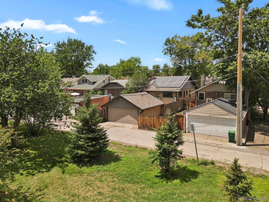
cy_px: 101
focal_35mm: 24
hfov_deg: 71.6
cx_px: 134
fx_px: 187
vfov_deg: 56.8
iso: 100
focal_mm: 4.5
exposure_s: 1/500
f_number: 2.8
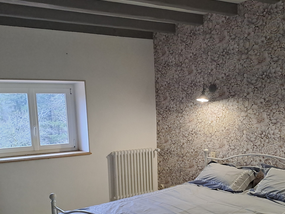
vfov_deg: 36.9
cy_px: 158
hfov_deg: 48.9
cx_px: 158
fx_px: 313
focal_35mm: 38
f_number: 1.8
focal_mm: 4.65
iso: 320
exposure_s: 1/50
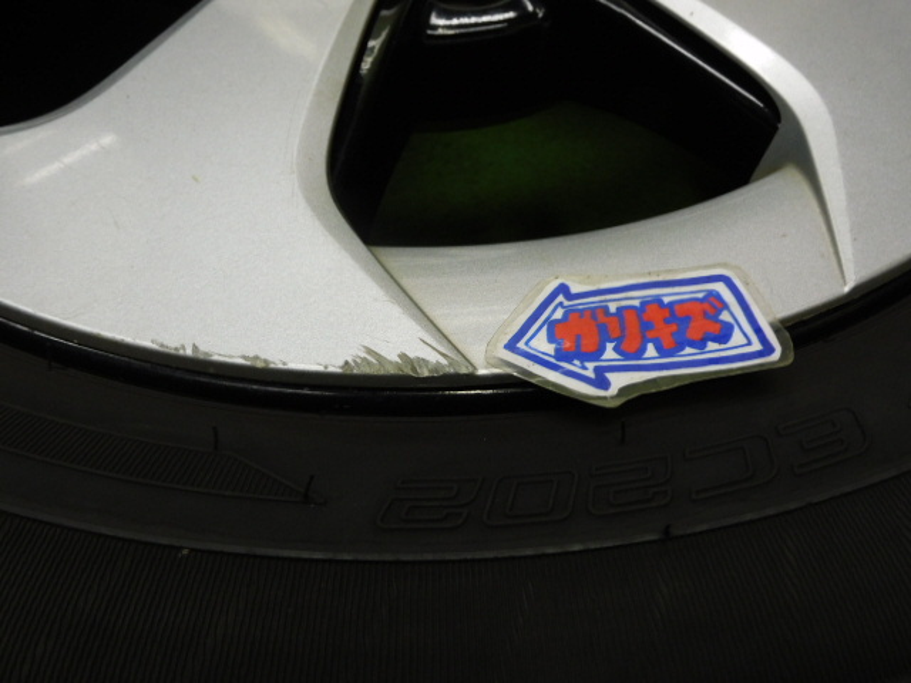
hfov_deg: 52.6
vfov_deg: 40.7
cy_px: 342
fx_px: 921
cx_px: 456
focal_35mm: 35
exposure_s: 1/30
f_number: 3.8
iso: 220
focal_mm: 6.3
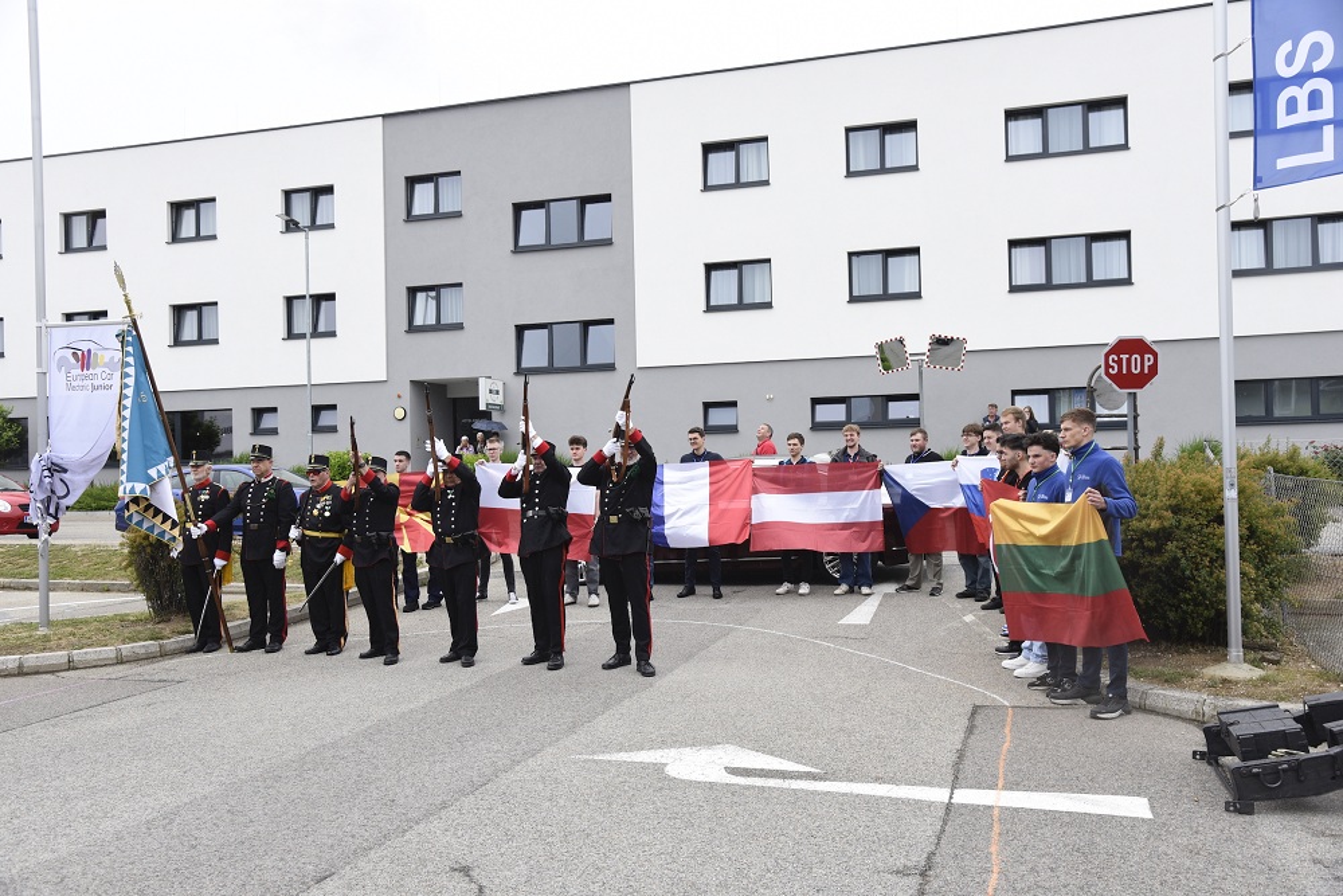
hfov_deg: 60.3
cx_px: 672
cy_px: 448
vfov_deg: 42.3
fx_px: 1157
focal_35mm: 31
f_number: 5.6
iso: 400
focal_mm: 31
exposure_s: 1/400
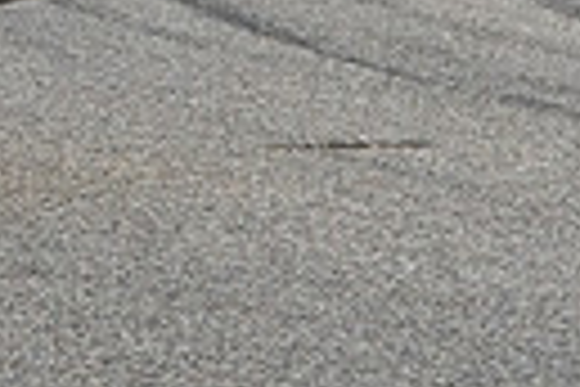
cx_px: -184
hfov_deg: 1.7
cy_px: -128
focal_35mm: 1228
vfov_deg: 1.1
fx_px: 19783
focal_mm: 200
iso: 560
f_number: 16
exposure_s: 1/800
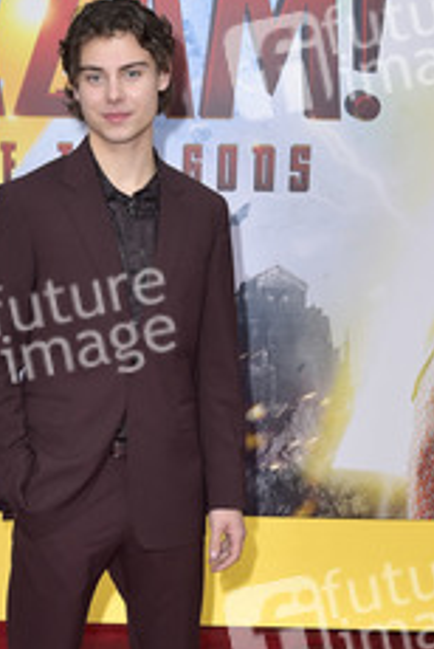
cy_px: 477
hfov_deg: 20.5
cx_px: 114
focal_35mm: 66
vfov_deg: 30.0
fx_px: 1190
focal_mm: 38
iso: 320
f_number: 6.3
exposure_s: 1/250
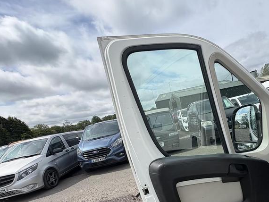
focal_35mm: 22
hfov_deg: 74.0
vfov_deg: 58.5
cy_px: 147
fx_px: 171
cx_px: 180
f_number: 2.2
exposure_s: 1/1709
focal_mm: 2.22
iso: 64
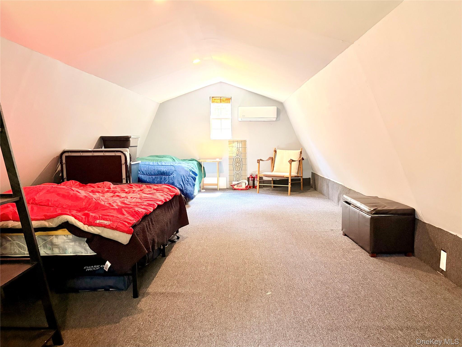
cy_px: 174
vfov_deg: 53.1
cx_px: 231
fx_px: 347
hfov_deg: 67.3
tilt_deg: -5.0
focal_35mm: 26
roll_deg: +1.3
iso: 400
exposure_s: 1/60
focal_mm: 5.96
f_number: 1.6
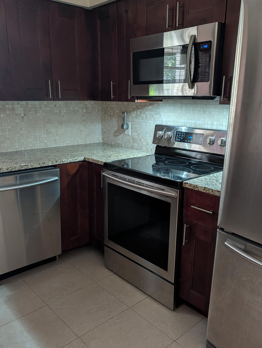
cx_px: 139
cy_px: 181
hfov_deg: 48.3
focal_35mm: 29
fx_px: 292
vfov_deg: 61.6
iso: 65
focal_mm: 6.9
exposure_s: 1/40
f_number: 1.68
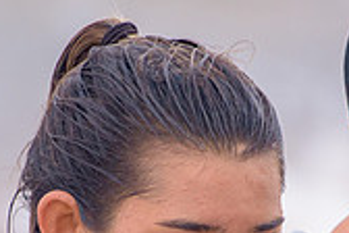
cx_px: 224
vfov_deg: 0.8
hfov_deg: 1.2
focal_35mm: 1723
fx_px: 16702
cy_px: 319
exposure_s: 1/1250
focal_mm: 500
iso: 800
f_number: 5.6
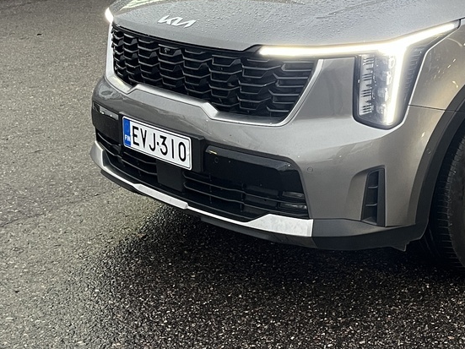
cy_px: 44
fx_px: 913
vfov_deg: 21.2
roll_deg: -2.0
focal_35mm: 68
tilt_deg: -10.6
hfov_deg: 27.1
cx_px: 457
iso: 200
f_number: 1.6
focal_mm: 5.1
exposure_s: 1/60
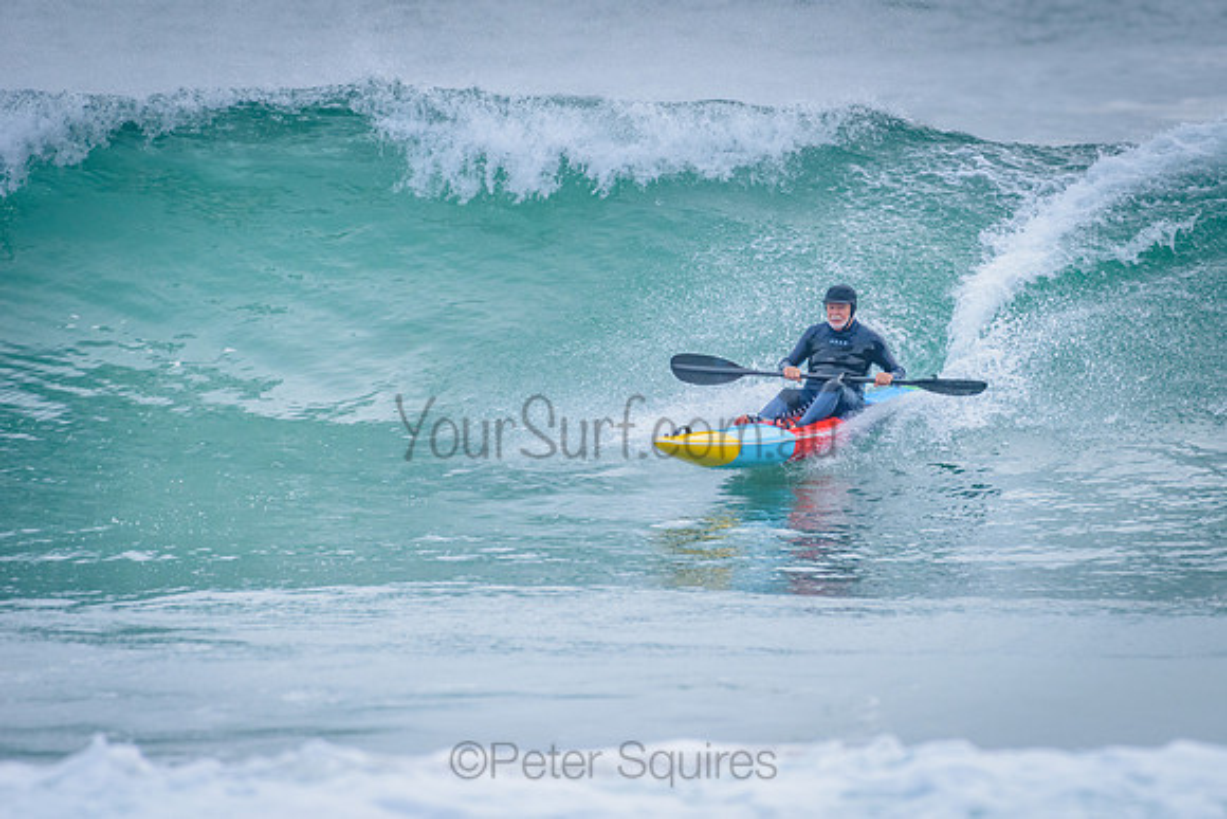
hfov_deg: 3.3
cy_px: 368
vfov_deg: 2.2
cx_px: 764
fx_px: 21229
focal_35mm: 623
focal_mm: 500
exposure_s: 1/2000
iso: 1100
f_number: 5.6
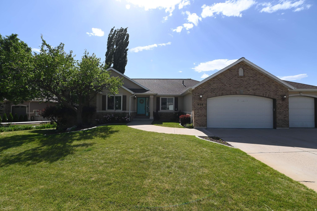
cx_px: 158
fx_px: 123
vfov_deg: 81.2
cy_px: 106
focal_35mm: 14
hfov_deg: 104.3
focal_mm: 14
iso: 100
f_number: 5
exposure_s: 1/800
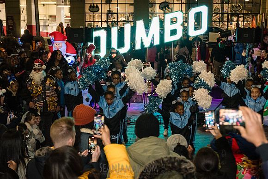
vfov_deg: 24.0
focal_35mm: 56
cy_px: 90
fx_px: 420
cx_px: 128
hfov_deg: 35.3
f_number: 3.5
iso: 6400
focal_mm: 52
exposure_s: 1/160
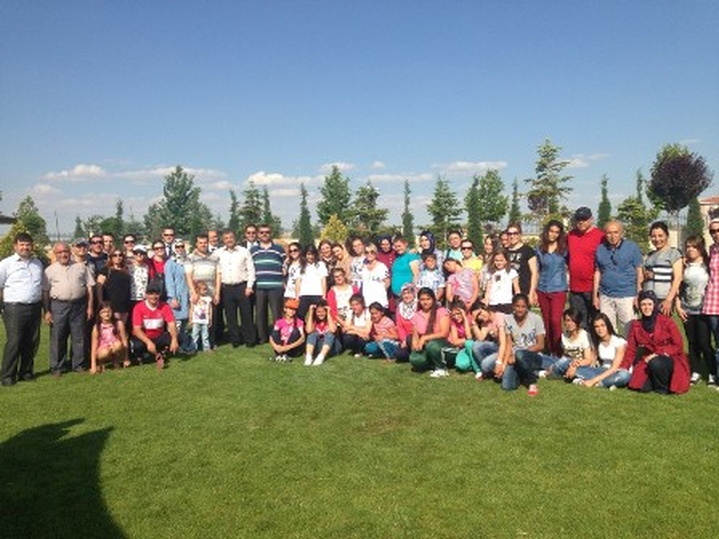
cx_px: 360
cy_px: 270
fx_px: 685
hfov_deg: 55.4
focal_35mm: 33
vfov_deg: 42.9
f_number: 2.4
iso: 50
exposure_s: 1/1695
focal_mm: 4.13
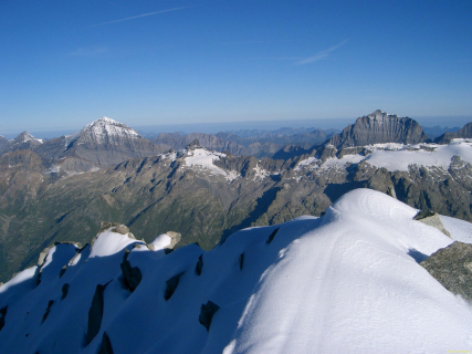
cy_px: 177
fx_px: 532
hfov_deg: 47.9
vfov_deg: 36.8
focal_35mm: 39
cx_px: 236
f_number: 4.8
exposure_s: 1/2000
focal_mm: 8
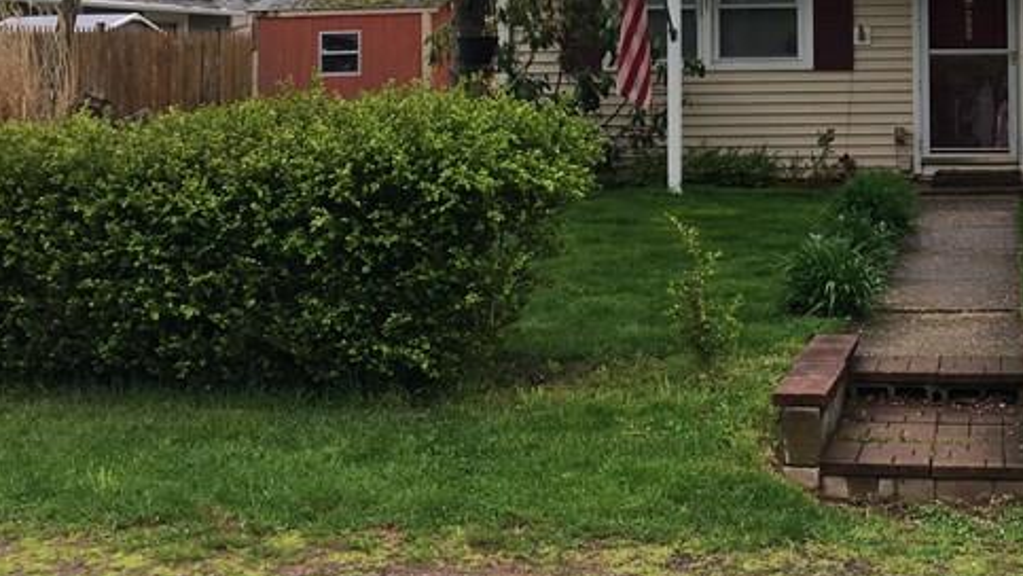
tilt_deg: +6.3
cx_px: 871
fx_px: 1818
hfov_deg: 30.4
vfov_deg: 17.6
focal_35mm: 67
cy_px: -2
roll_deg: +0.6
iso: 25
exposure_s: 1/222
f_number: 2.2
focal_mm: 4.15
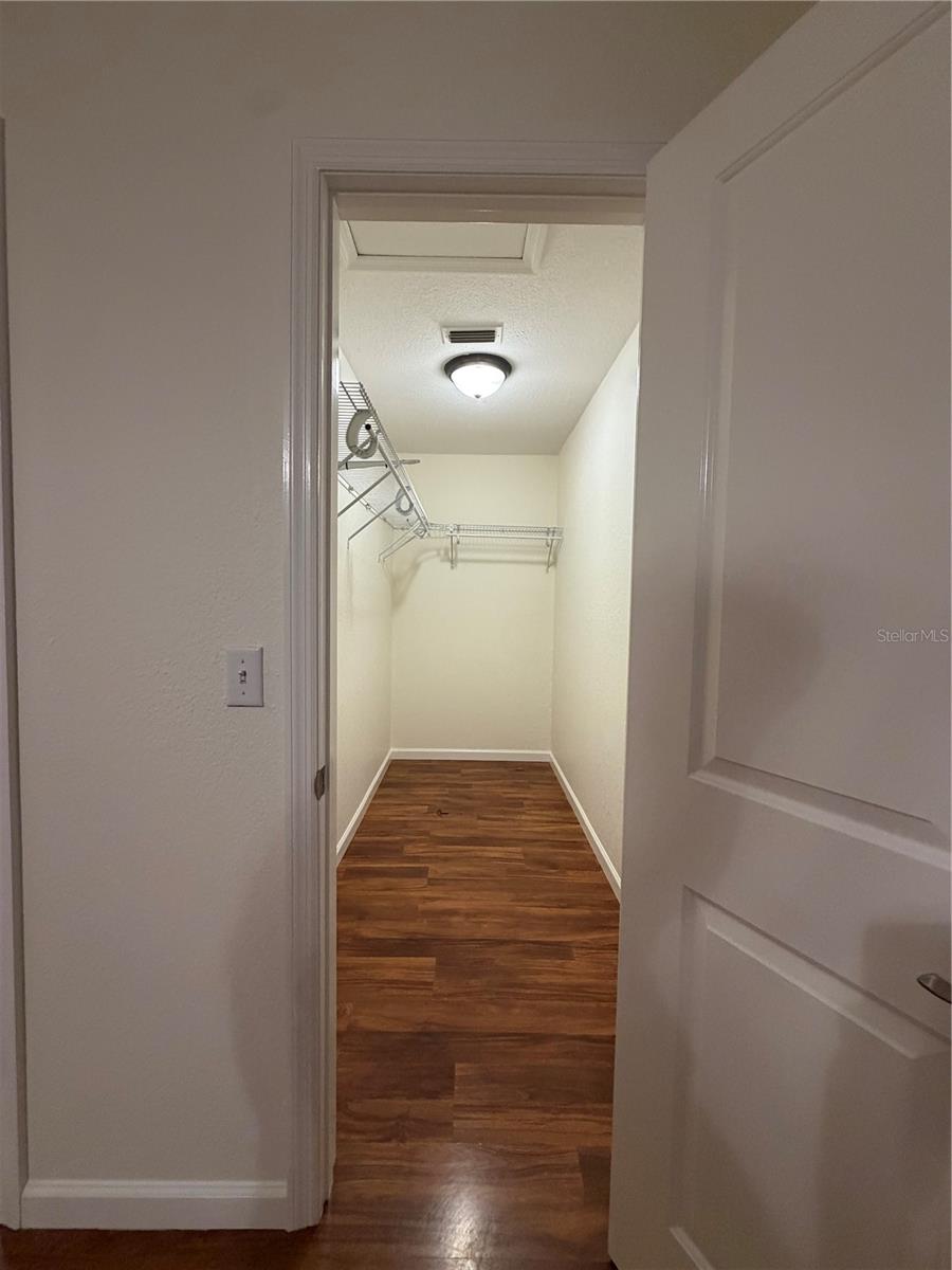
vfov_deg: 102.1
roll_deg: -1.3
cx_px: 476
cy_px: 635
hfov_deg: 85.7
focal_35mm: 14
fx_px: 513
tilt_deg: -3.2
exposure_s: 1/60
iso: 500
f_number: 2.2
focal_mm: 2.22
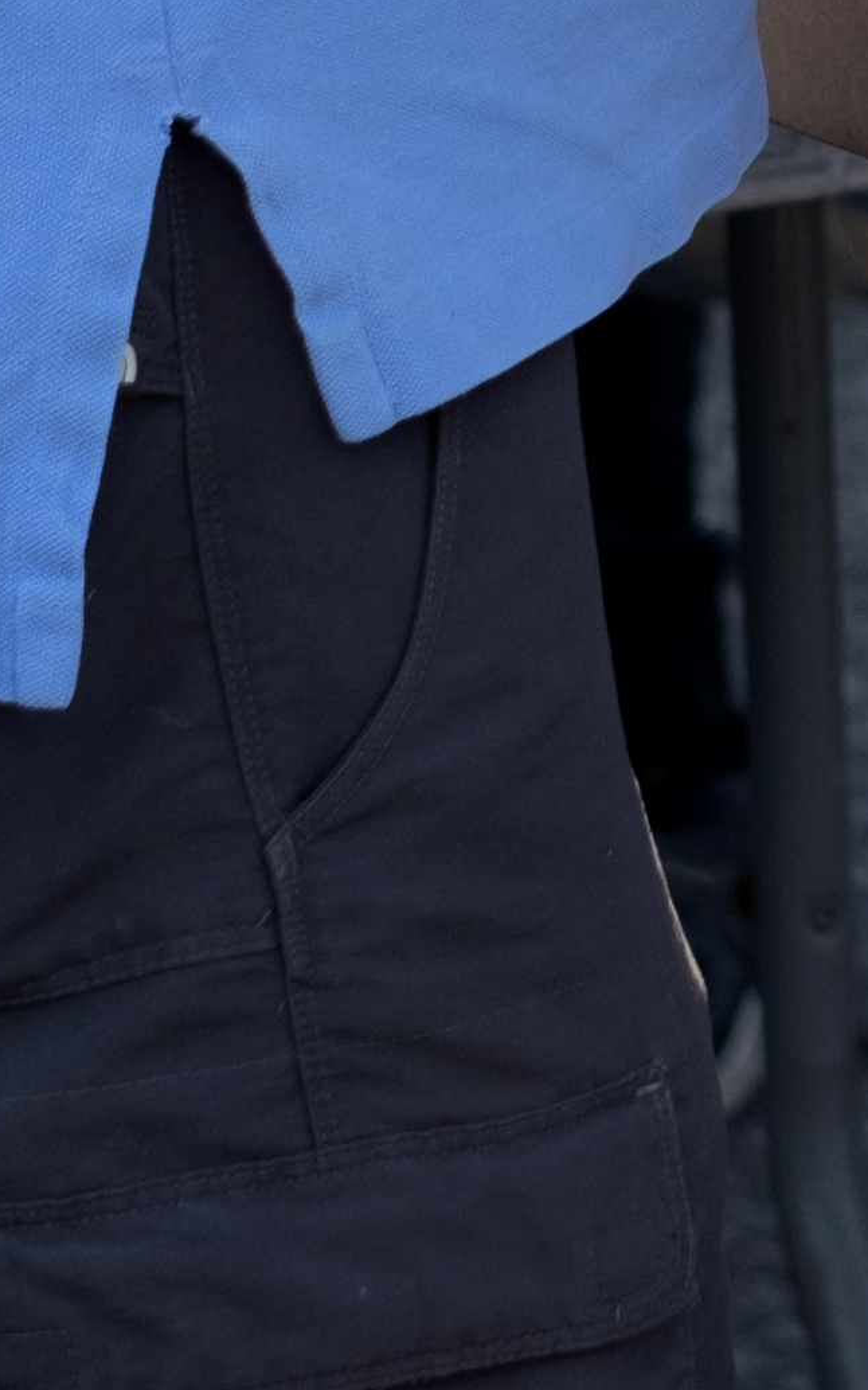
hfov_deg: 4.0
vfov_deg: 6.3
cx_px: 1919
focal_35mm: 326
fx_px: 12342
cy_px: -1340
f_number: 2.8
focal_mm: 35
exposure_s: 1/500
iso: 200
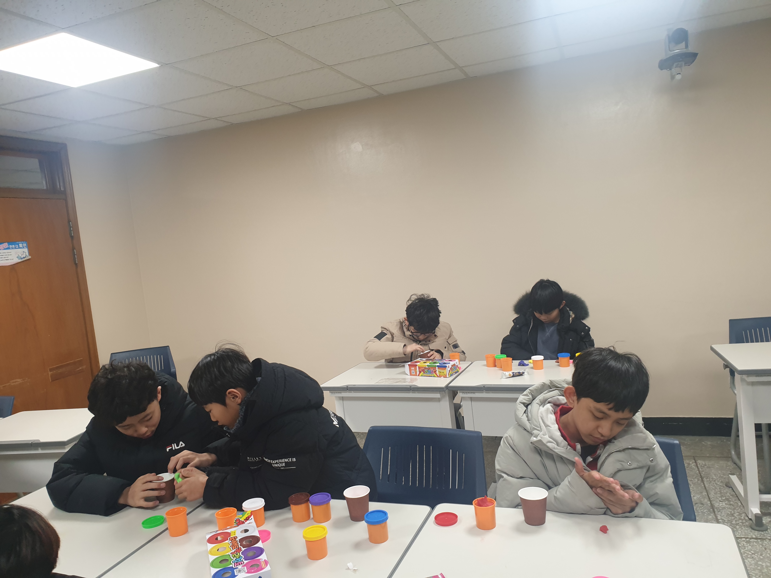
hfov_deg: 67.3
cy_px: 289
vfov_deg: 53.1
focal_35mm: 26
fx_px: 579
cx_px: 386
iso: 125
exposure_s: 1/60
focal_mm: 4.3
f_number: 2.4
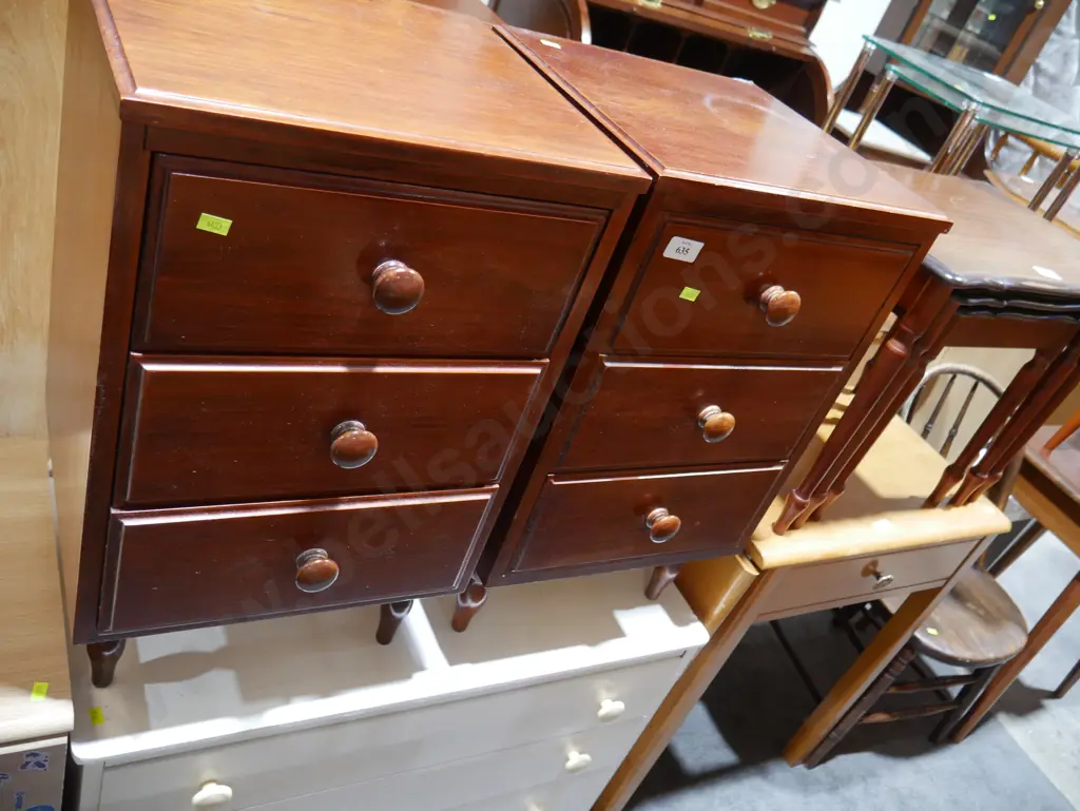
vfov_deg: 49.8
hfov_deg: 63.4
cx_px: 540
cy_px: 406
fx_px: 874
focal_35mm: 28
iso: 1000
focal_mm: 14
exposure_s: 1/60
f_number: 3.5
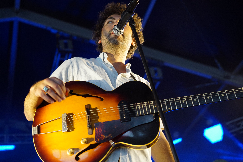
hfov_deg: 36.2
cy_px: 81
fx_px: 371
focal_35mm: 55
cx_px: 122
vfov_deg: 24.6
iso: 1600
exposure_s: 1/160
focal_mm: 55
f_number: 4
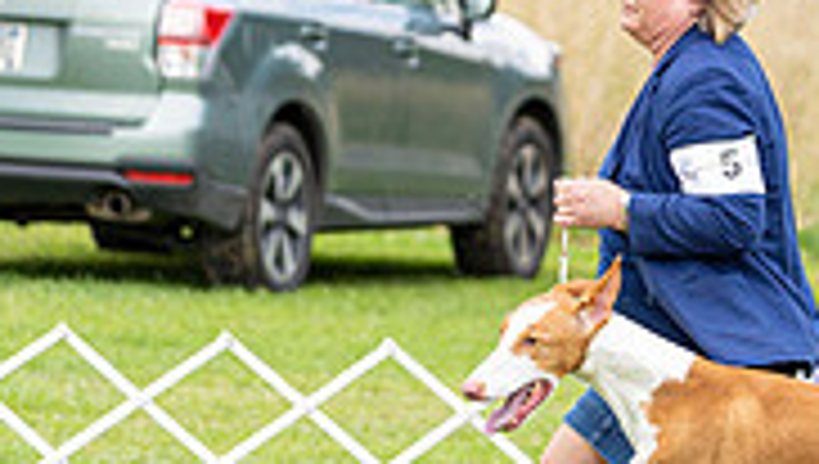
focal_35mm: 473
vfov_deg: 2.6
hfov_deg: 4.6
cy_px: 11
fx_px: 10287
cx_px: 850
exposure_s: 1/1000
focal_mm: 142
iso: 320
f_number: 4
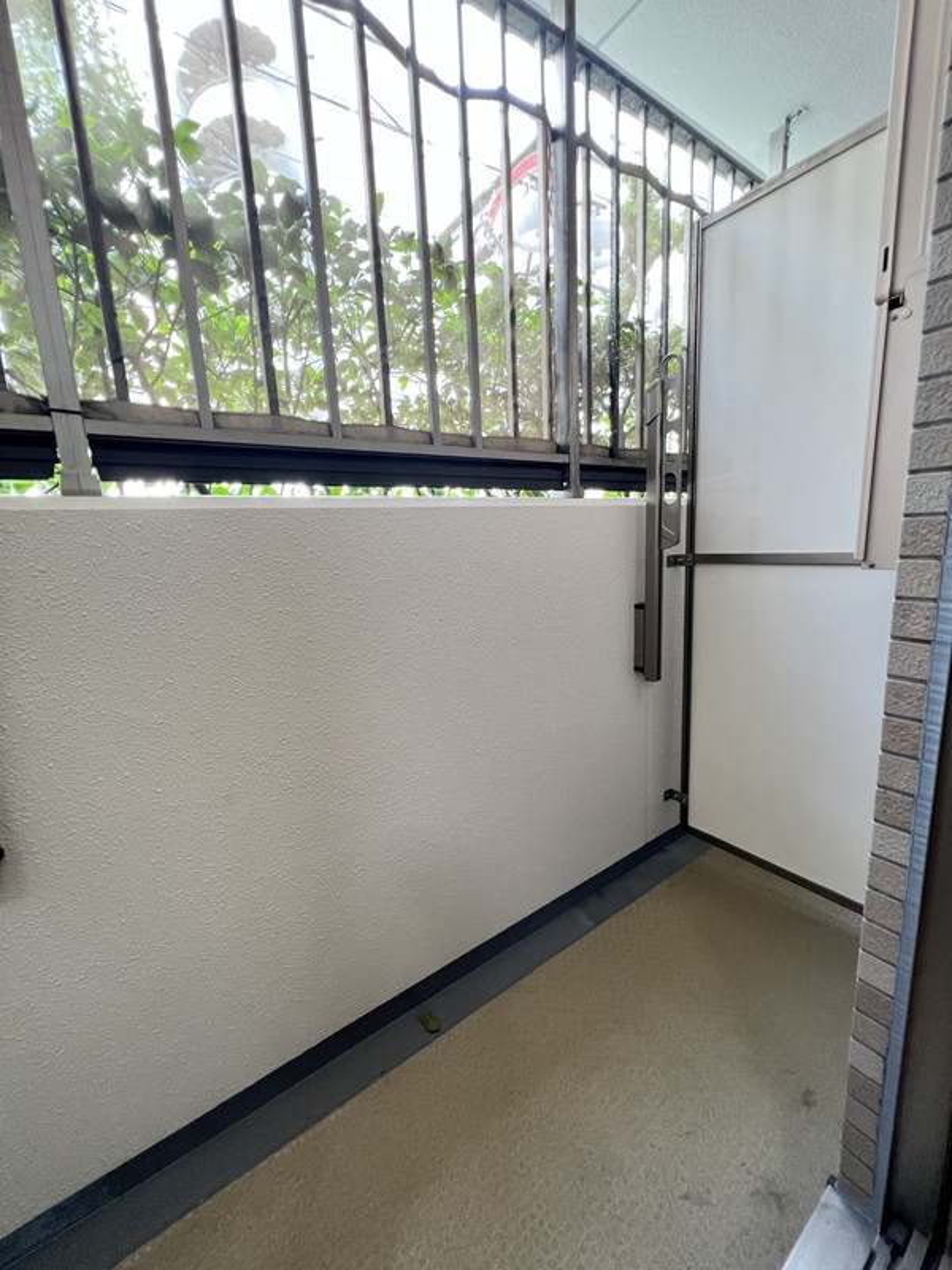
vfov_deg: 106.2
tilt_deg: -9.8
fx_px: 477
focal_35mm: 13
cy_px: 635
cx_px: 476
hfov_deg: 89.9
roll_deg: +3.5
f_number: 1.8
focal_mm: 1.57
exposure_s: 1/50
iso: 125
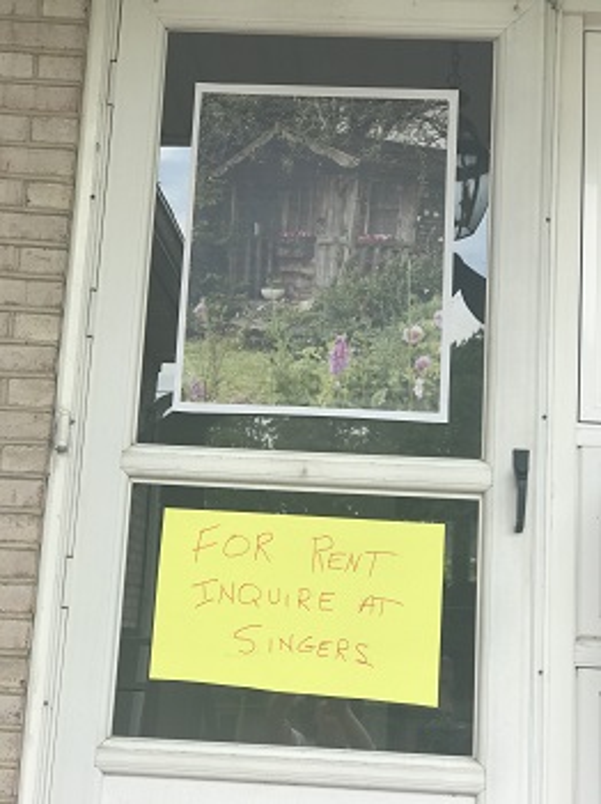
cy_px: 402
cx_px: 300
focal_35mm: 57
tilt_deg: +10.8
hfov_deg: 25.6
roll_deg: -2.8
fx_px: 1321
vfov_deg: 33.8
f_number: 2.8
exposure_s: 1/237
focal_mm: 6.6
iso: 20
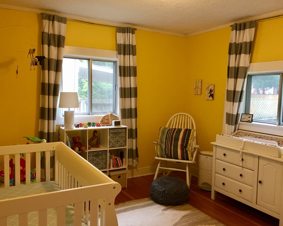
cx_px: 139
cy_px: 115
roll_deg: -1.1
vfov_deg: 47.1
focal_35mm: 31
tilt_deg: -5.4
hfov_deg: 57.2
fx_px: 260
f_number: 2.2
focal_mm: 4.15
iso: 50
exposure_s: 1/30
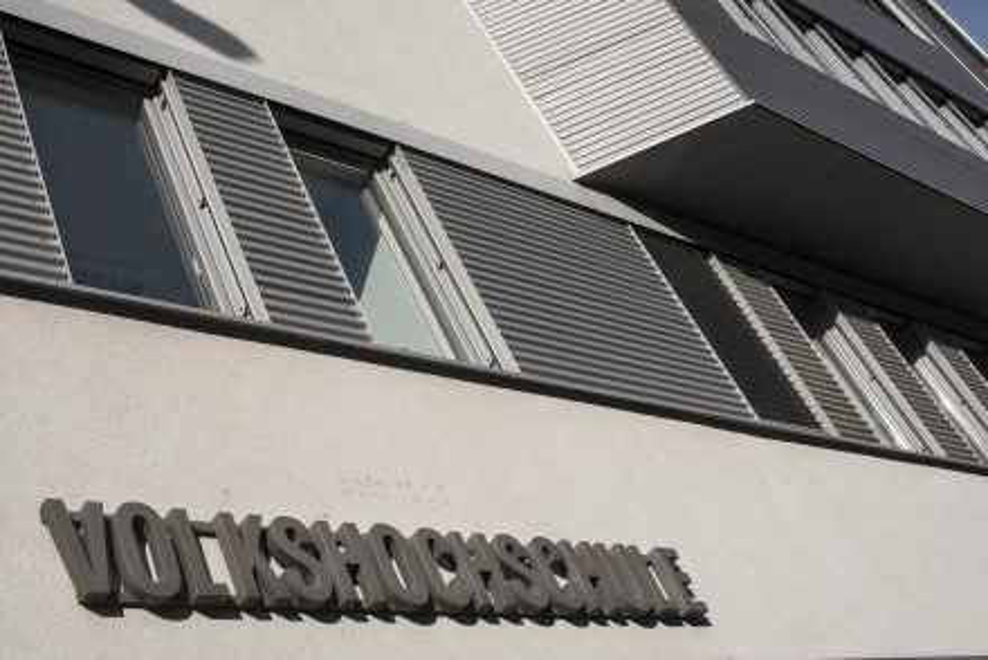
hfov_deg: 39.6
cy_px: 330
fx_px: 1373
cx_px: 494
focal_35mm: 50
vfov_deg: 27.0
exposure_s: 1/640
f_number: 8
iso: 100
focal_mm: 50
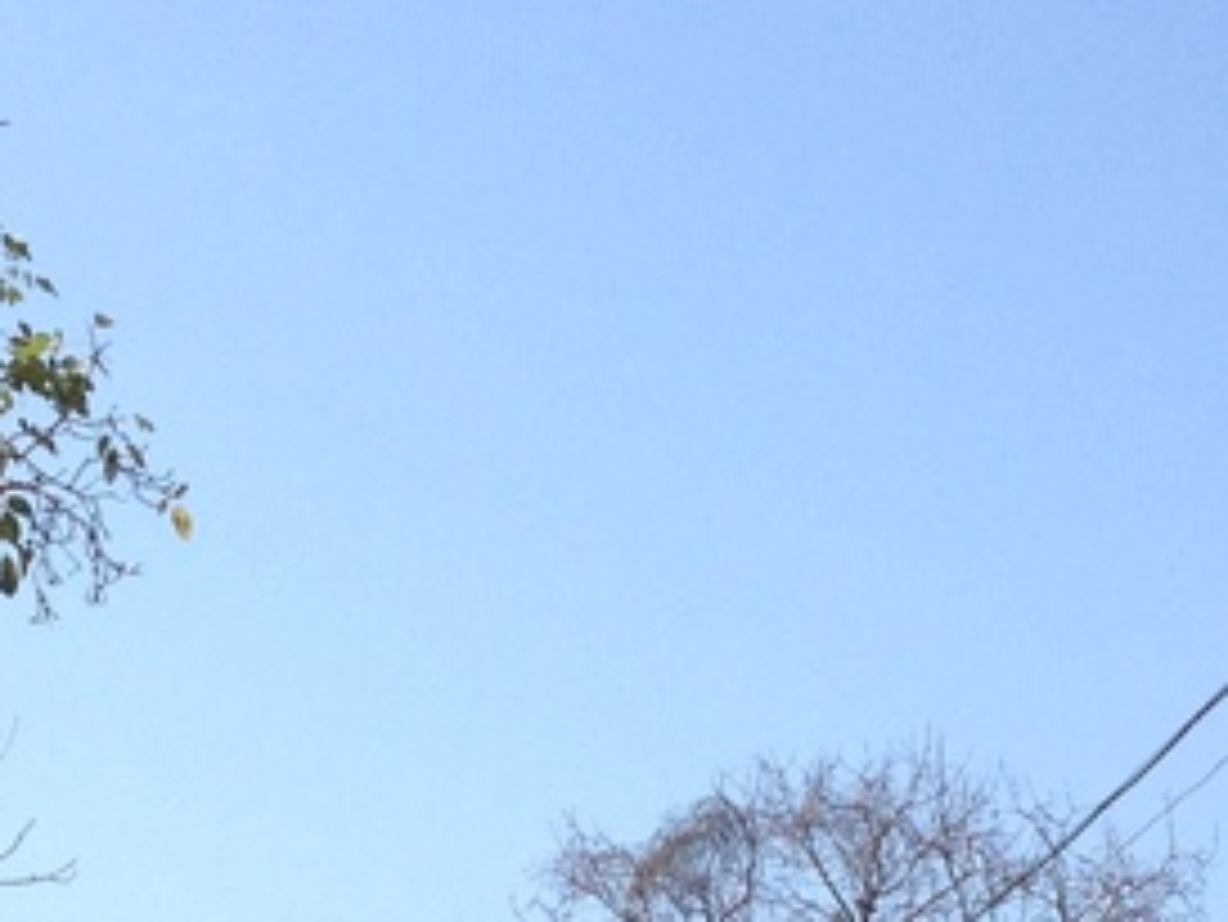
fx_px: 5466
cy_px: 1759
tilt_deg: -2.6
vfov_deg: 9.1
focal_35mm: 154
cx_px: 364
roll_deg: -0.7
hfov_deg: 12.8
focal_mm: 4.28
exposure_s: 1/1346
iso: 50
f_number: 2.4
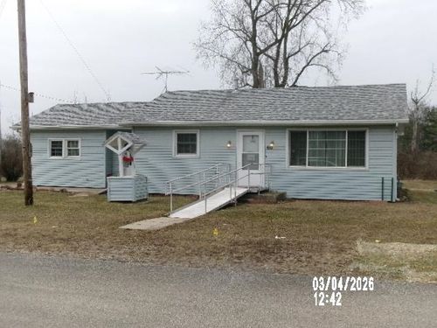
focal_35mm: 43
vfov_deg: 33.6
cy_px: 164
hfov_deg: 43.9
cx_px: 218
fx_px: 543
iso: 100
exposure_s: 1/105
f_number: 12.5
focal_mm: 7.8
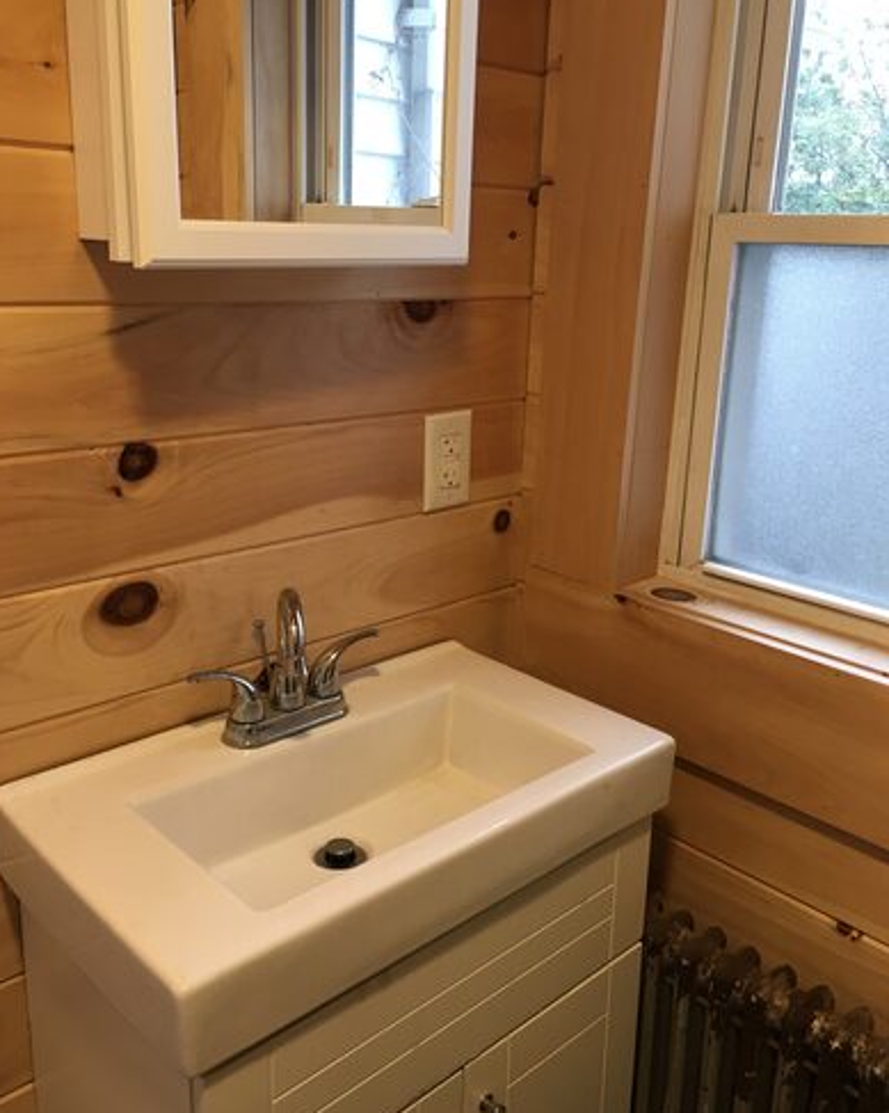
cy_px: 525
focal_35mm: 31
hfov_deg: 47.1
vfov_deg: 57.2
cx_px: 434
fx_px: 1021
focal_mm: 4.15
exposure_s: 1/30
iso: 50
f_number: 2.2
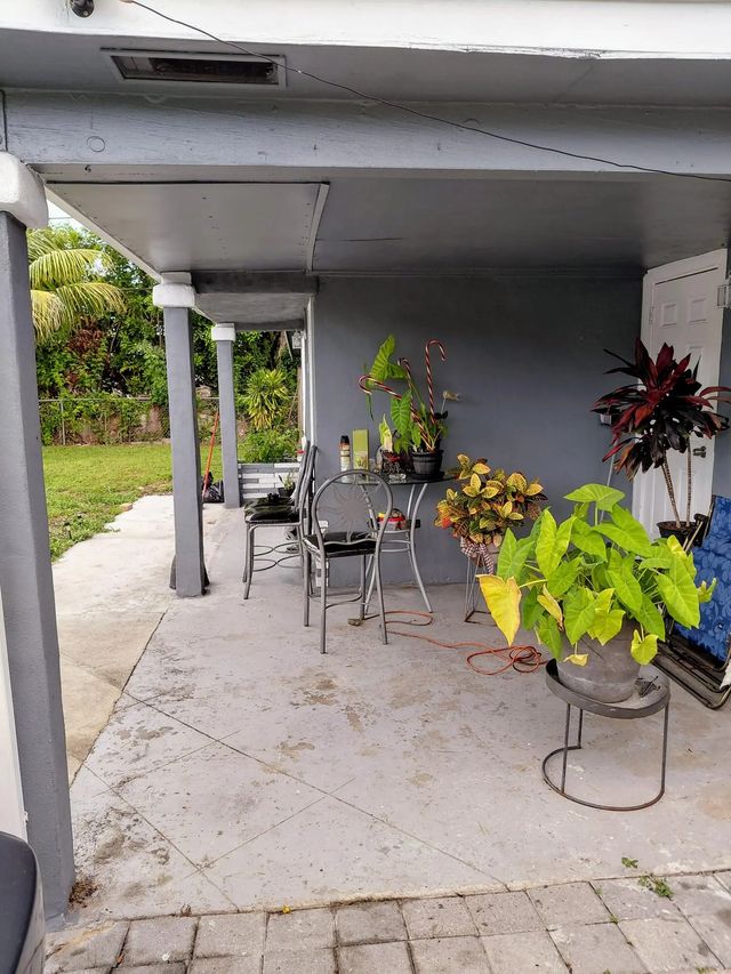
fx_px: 704
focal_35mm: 25
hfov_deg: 54.9
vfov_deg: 69.4
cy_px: 487
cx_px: 366
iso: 50
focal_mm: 4.69
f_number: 1.8
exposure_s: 1/301
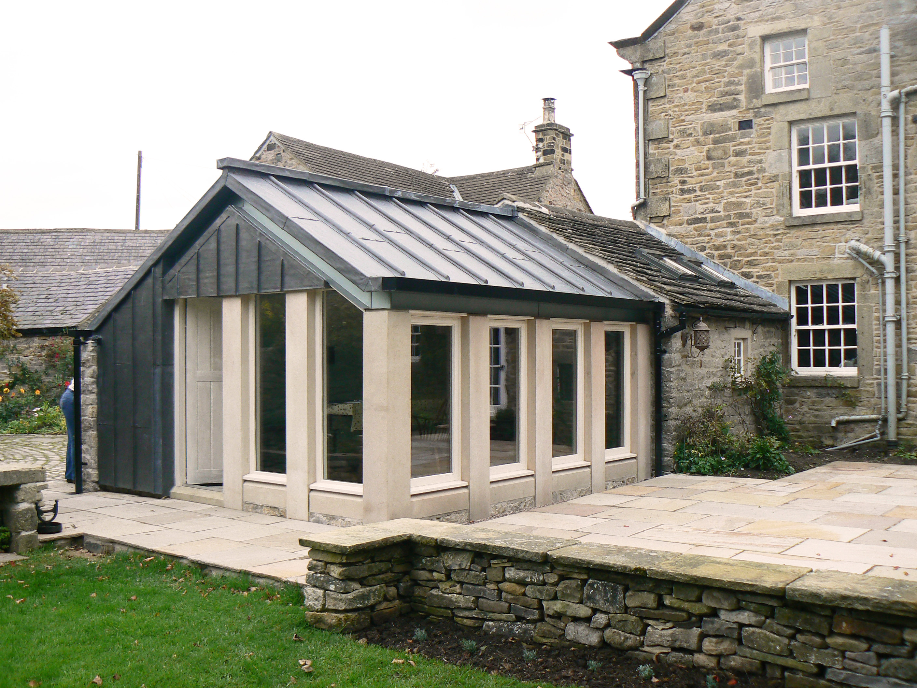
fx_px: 954
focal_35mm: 36
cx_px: 458
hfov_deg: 51.4
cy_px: 344
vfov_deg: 39.7
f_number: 4
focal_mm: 6
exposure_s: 1/80
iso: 80
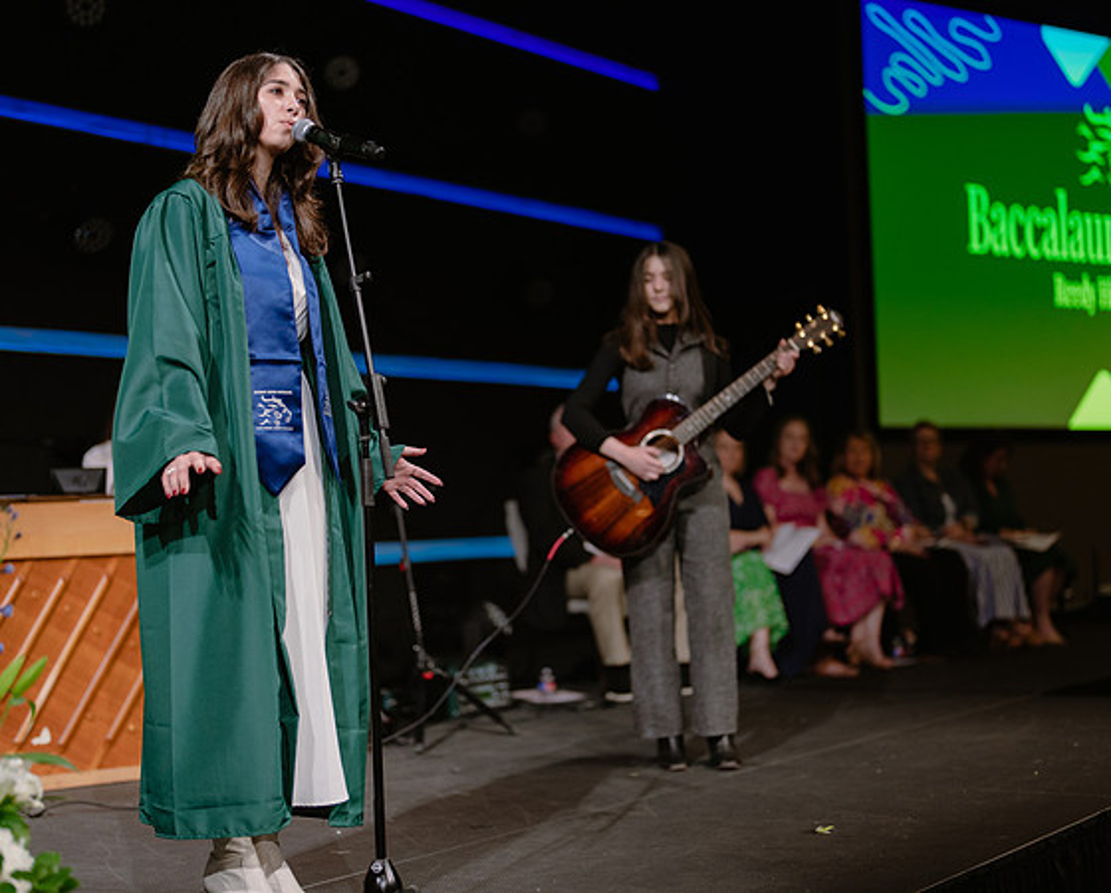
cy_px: 446
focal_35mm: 57
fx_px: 1872
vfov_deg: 26.8
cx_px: 556
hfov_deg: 33.1
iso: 800
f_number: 1.2
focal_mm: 50
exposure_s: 1/320
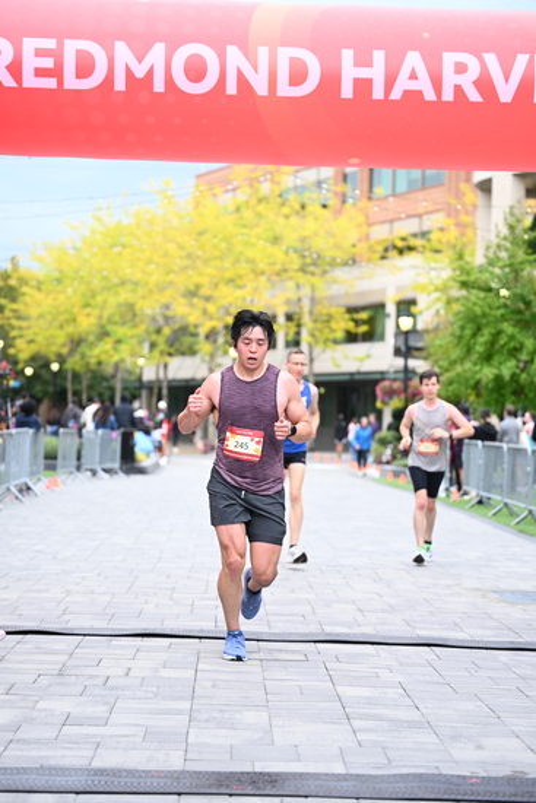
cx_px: 268
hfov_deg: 16.9
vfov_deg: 25.1
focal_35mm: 81
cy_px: 402
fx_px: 1808
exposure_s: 1/1600
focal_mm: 81
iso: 800
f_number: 2.8
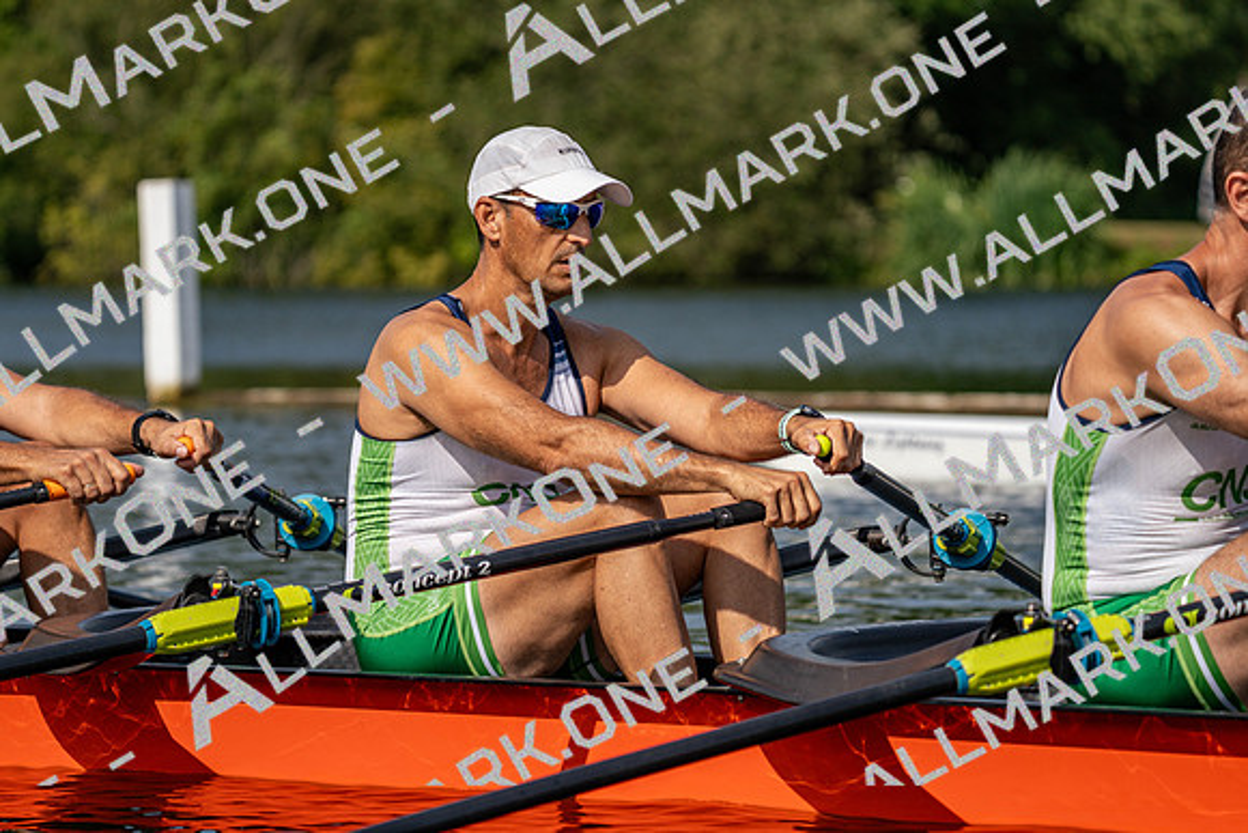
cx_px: 624
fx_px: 7177
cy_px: 416
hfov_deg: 9.9
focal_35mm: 207
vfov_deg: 6.6
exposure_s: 1/1600
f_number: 5.6
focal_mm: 207
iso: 160
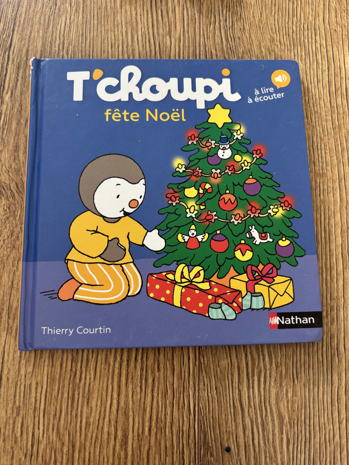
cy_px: 232
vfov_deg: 67.3
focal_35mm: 26
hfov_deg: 53.1
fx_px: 350
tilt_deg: -79.0
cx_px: 174
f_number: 1.6
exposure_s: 1/121
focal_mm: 5.96
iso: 125
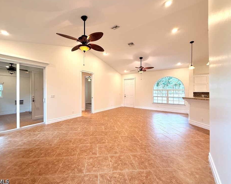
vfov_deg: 84.0
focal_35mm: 15
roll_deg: +0.3
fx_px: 103
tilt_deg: +0.4
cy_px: 91
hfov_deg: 96.5
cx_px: 105
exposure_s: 1/60
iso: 200
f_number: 2.2
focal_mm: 2.22
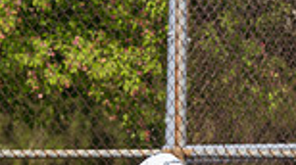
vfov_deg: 1.0
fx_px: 9293
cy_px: 345
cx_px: 171
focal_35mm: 1186
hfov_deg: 1.8
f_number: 5.6
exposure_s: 1/1600
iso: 320
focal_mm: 200
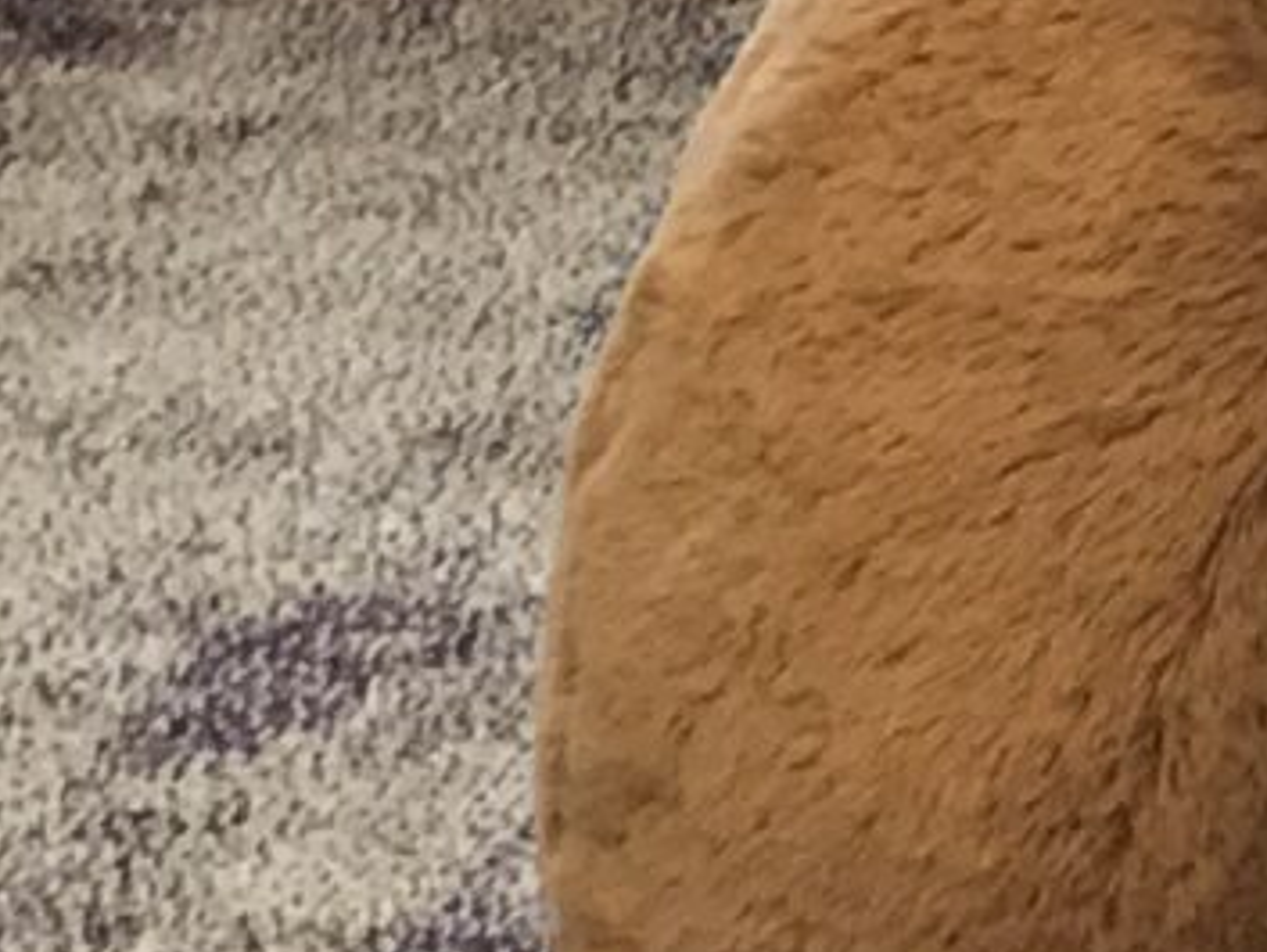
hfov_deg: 8.6
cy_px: -952
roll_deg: -1.0
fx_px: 7433
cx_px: 3377
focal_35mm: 203
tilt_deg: -17.4
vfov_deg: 7.1
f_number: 1.8
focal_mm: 3.99
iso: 80
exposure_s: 1/33
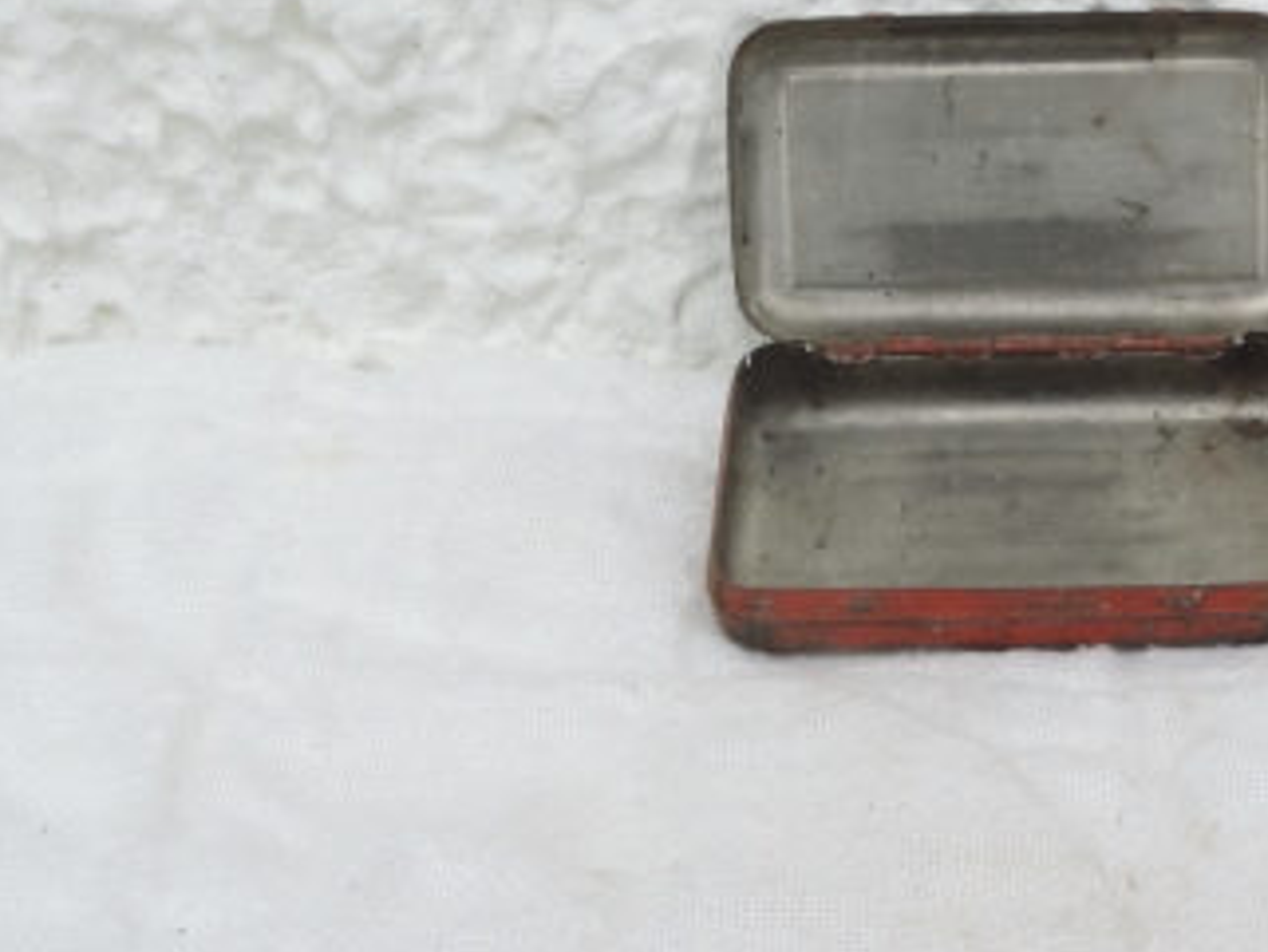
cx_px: 1043
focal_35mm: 56
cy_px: 363
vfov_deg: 26.0
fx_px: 2052
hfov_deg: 33.2
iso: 80
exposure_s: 1/80
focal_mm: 5.3
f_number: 7.8
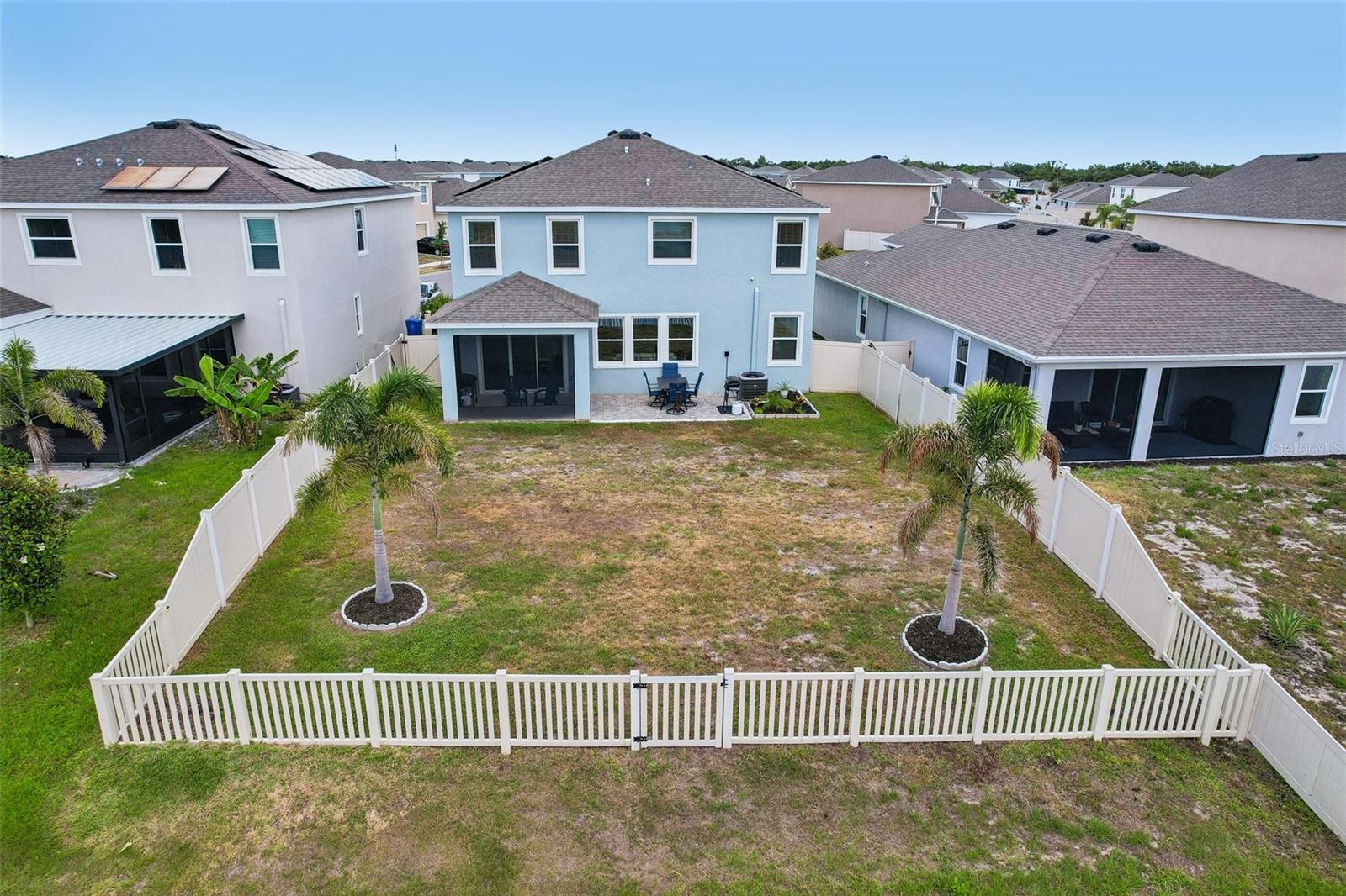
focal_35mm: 22
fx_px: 822
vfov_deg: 57.2
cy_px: 448
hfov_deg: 78.6
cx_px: 673
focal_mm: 8.4
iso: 100
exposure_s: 1/1000
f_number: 2.8
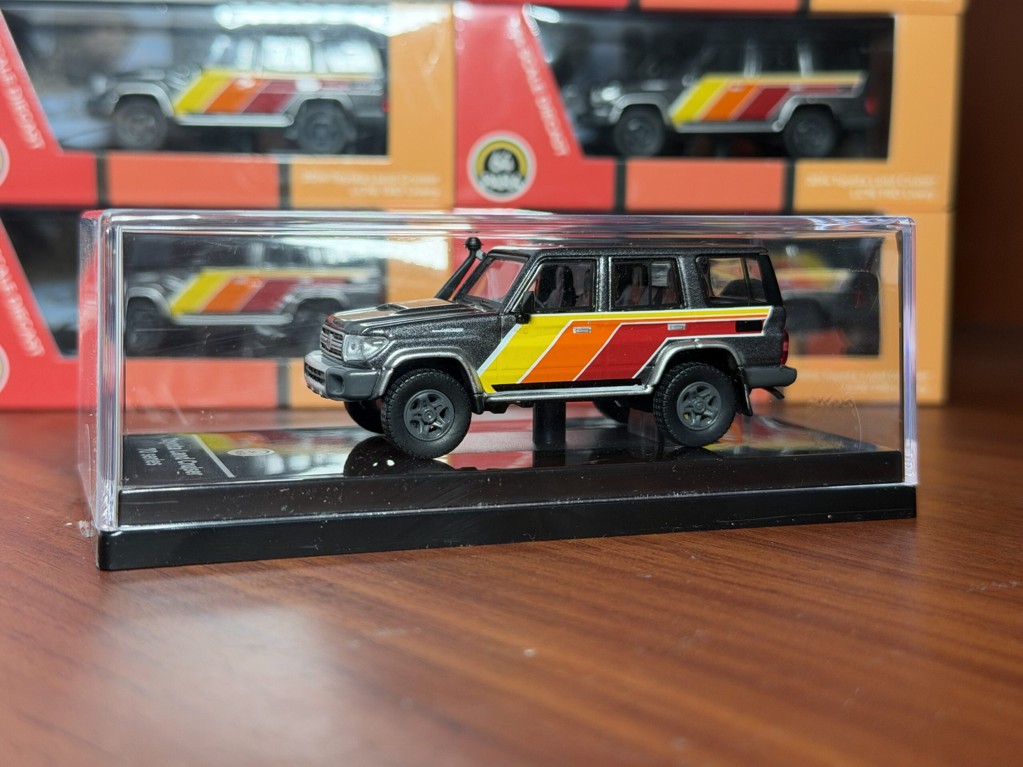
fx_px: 1419
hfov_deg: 39.7
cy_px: 384
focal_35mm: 48
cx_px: 512
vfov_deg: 30.3
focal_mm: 6.76
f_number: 1.78
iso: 100
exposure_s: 1/63
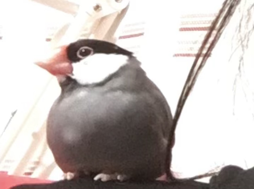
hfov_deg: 58.4
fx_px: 227
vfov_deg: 45.3
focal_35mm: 31
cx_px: 127
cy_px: 94
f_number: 2.2
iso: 250
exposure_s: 1/17
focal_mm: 2.65
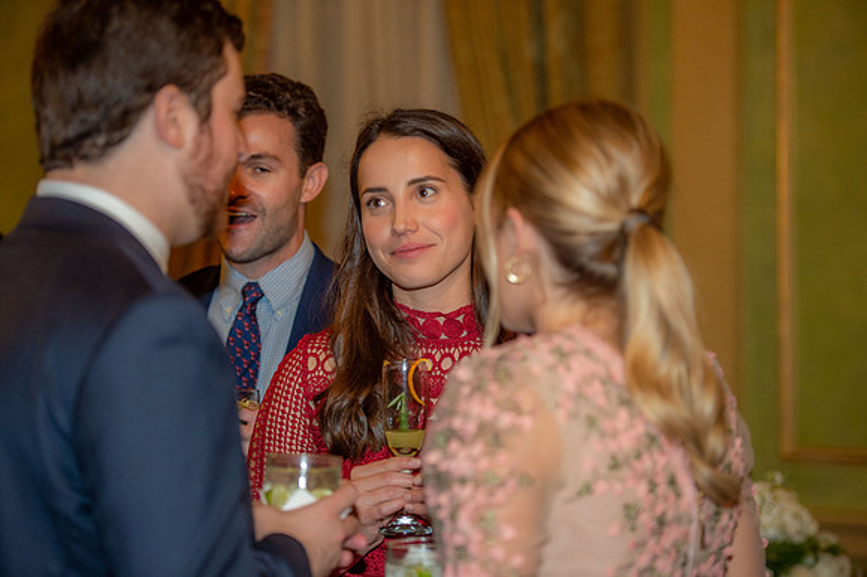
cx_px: 434
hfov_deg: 20.4
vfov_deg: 13.7
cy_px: 288
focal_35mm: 100
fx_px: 2407
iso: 1250
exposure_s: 1/100
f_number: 2.8
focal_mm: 100
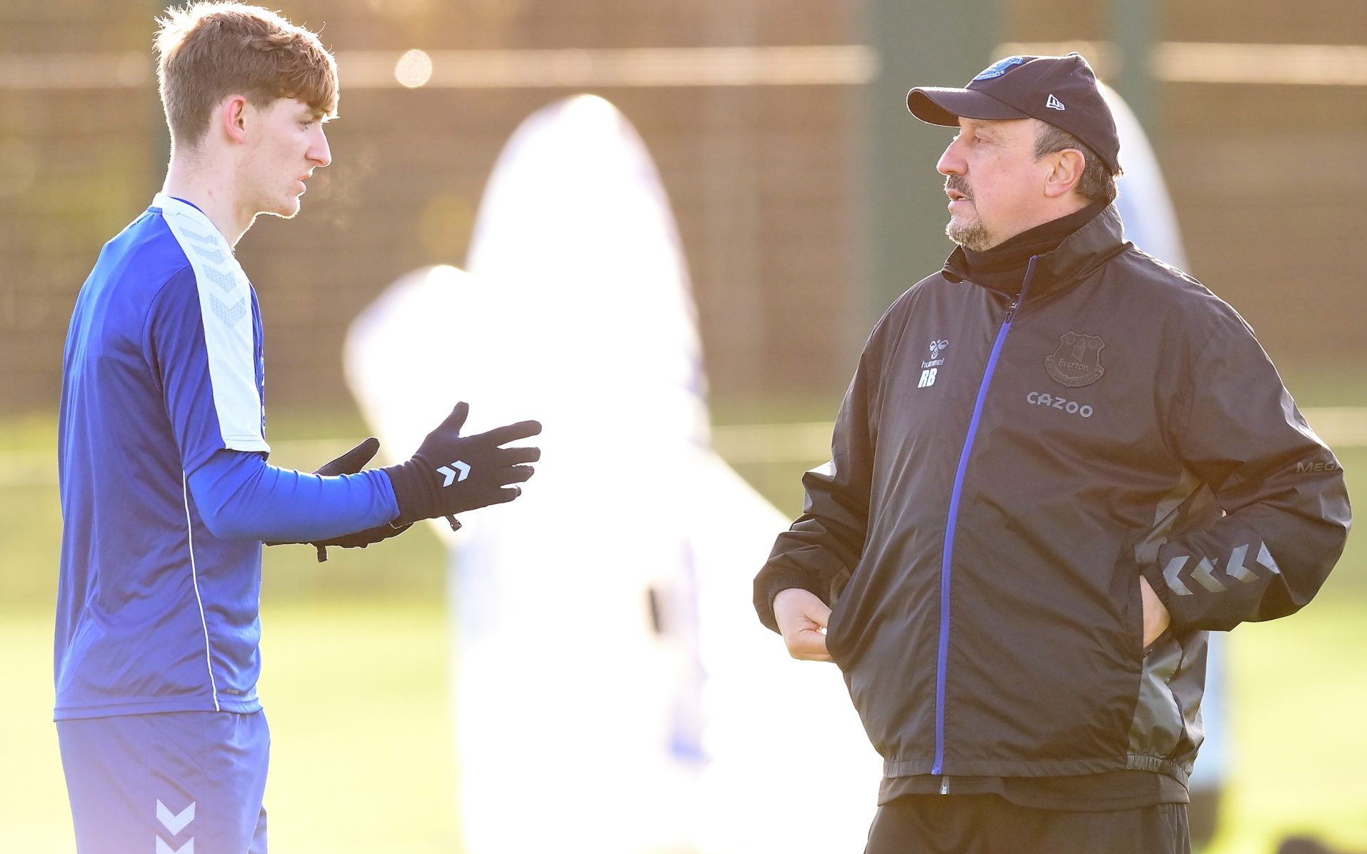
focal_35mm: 409
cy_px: 401
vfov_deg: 3.2
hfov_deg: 5.1
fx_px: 15236
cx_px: 684
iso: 1000
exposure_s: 1/2000
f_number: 4
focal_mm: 400
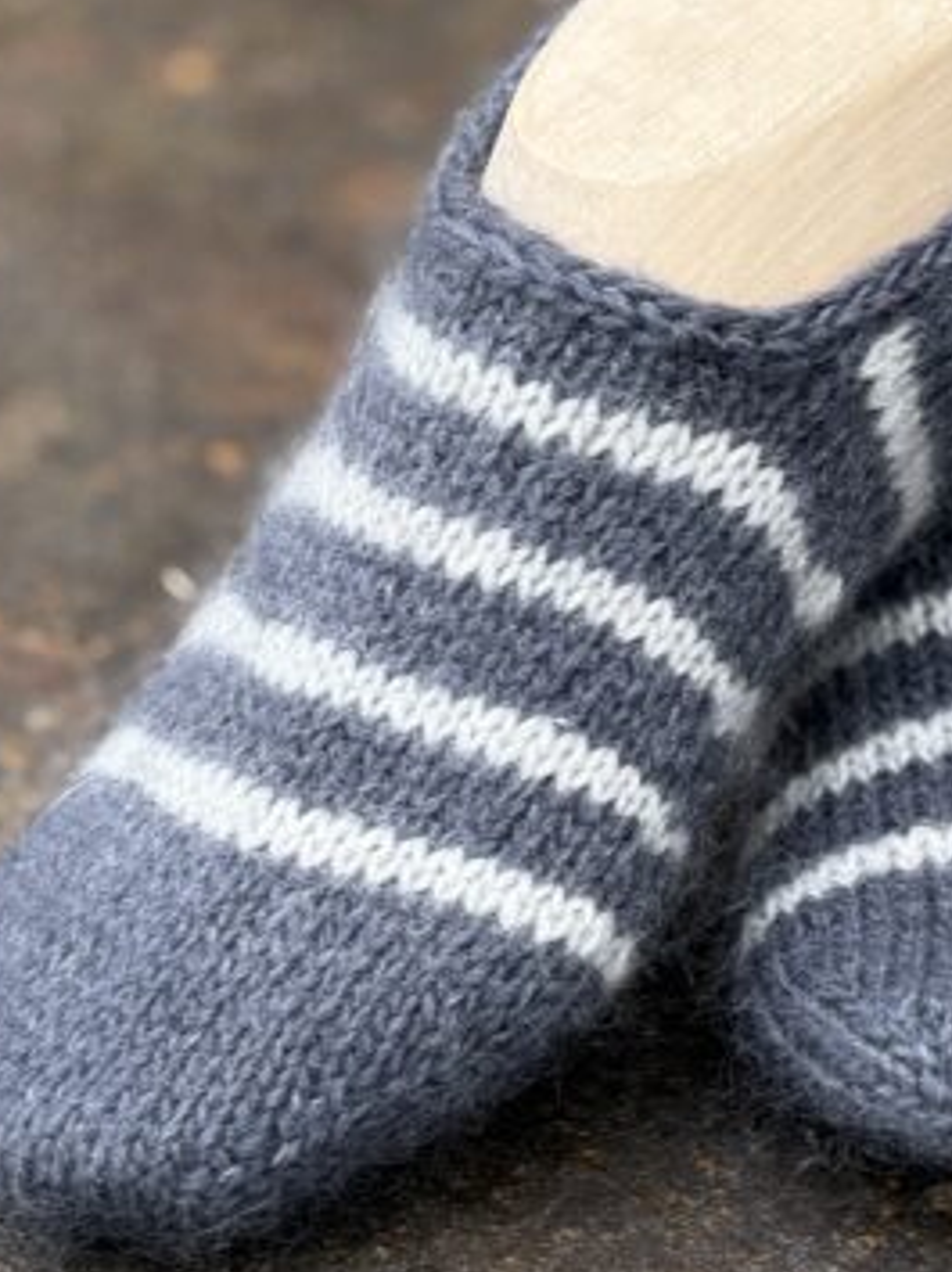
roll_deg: -2.1
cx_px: 621
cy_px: 367
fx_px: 8297
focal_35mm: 226
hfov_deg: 6.6
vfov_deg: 8.8
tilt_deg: -32.5
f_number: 2.8
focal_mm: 16.89
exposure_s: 1/173
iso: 50
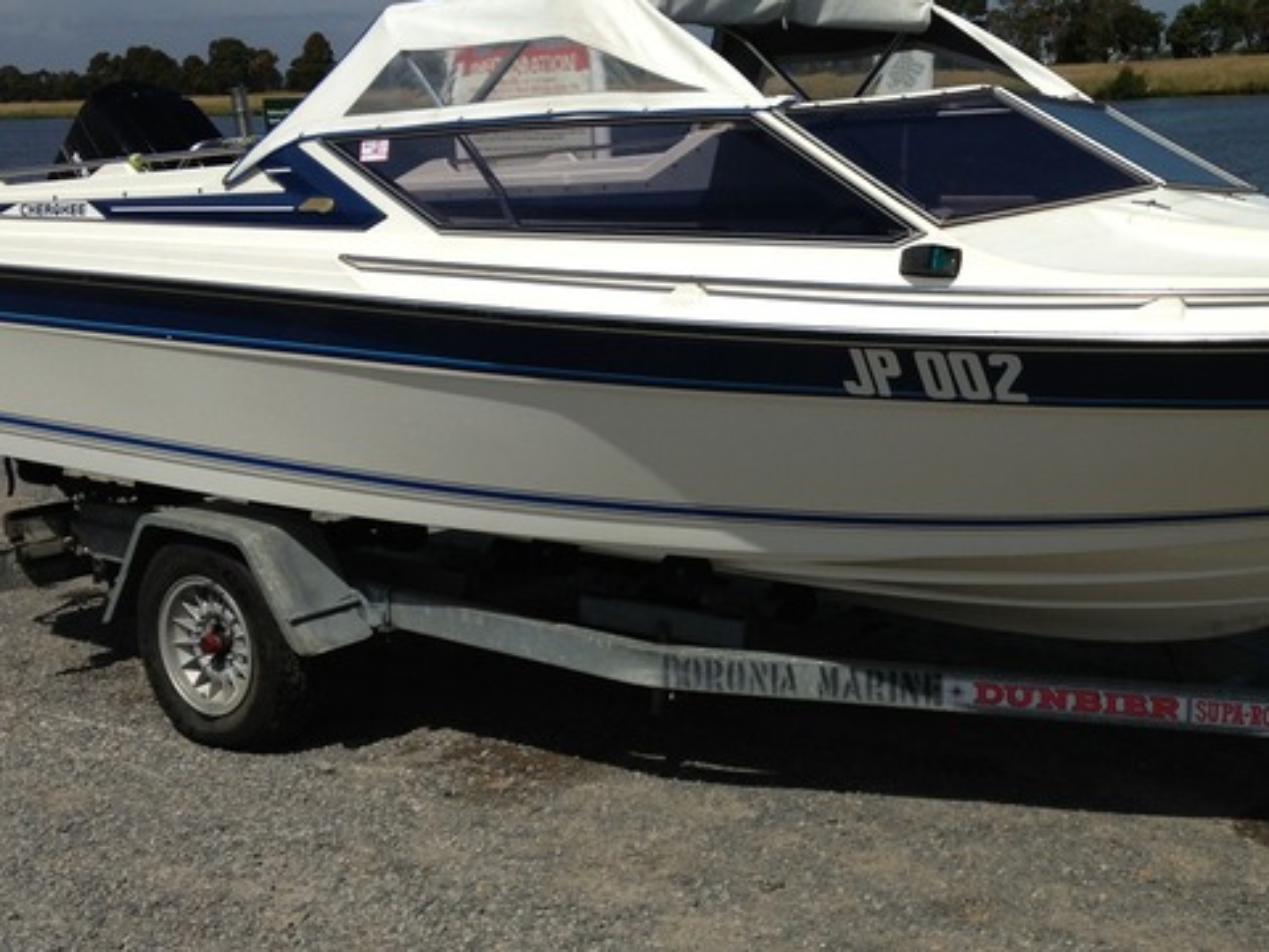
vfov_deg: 26.5
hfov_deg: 34.4
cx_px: 899
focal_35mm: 55
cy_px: 553
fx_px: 2016
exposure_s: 1/3623
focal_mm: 4.13
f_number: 2.4
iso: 50
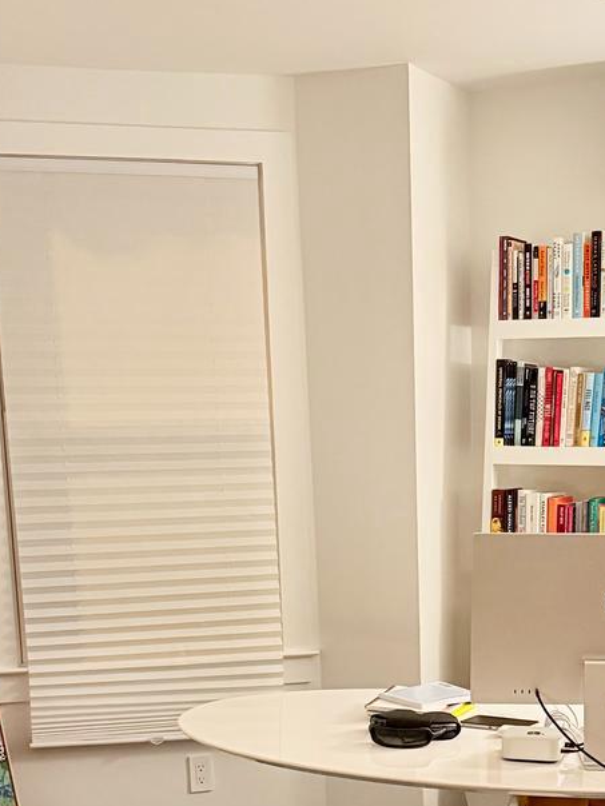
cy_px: 677
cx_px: 450
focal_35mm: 61
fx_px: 1422
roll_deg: +0.4
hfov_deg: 23.8
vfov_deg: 30.7
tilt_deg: -10.1
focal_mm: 6.76
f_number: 1.78
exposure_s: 1/40
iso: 800
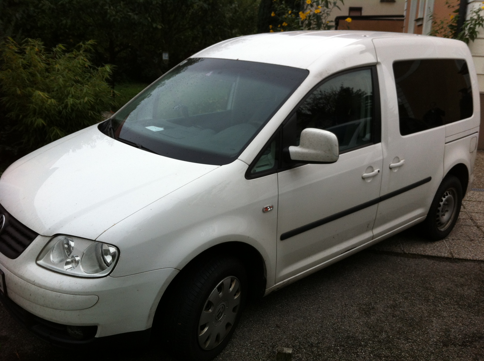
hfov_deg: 52.7
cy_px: 180
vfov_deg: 40.6
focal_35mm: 35
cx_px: 242
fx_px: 489
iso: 80
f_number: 2.8
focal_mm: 3.85
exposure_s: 1/642
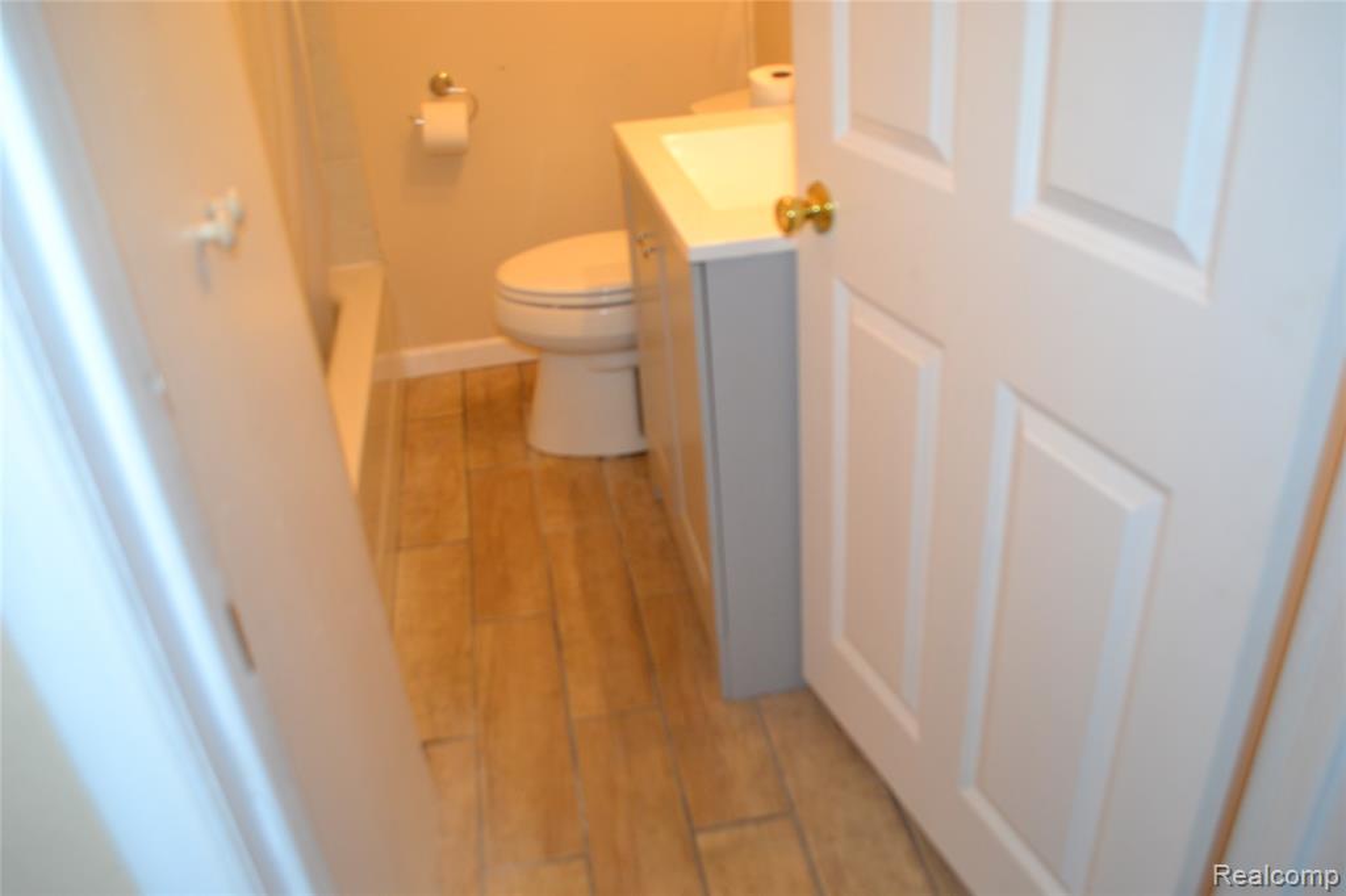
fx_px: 1009
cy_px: 448
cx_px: 673
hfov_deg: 67.4
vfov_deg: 47.9
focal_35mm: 27
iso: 720
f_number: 3.5
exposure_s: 1/60
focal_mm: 18
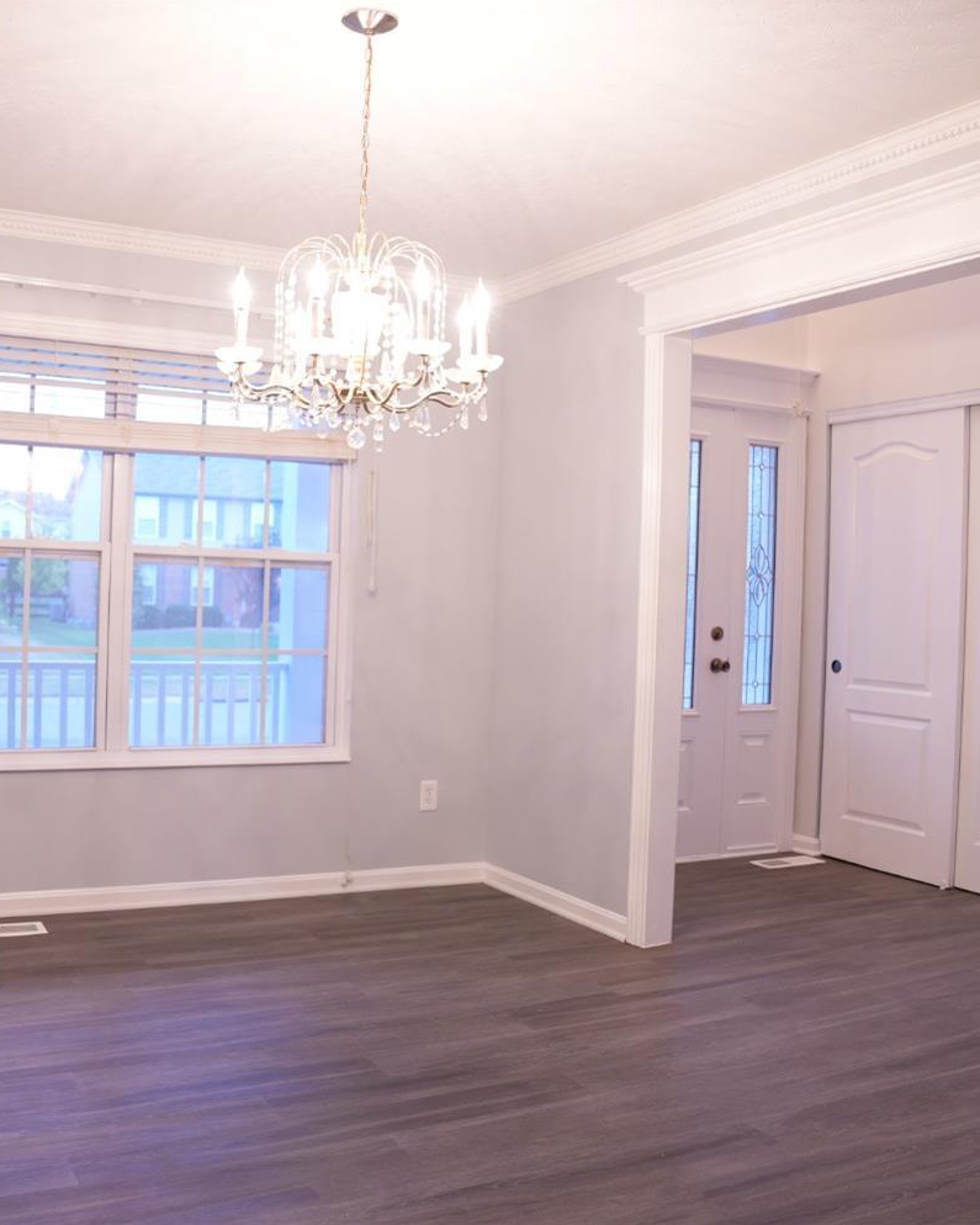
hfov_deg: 43.2
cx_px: 417
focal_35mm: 34
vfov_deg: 52.8
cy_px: 610
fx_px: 1233
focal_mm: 24
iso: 250
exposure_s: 1/8
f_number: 3.2
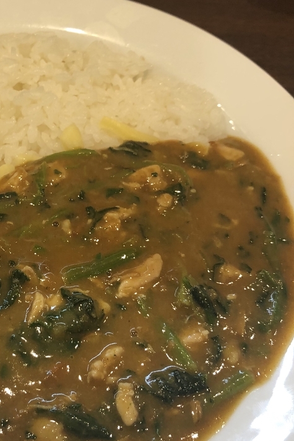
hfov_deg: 26.4
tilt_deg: -53.3
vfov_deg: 40.4
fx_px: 600
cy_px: 220
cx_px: 16
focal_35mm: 49
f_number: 1.8
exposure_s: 1/33
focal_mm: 3.99
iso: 40
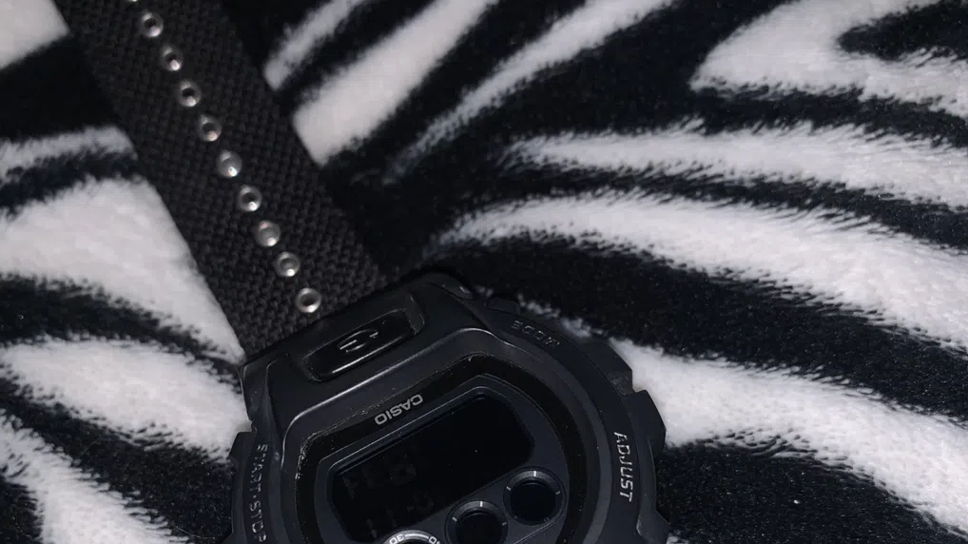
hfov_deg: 52.8
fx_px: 975
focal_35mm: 38
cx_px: 483
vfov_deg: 30.5
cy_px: 421
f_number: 1.8
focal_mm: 4.25
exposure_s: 1/62
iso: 25
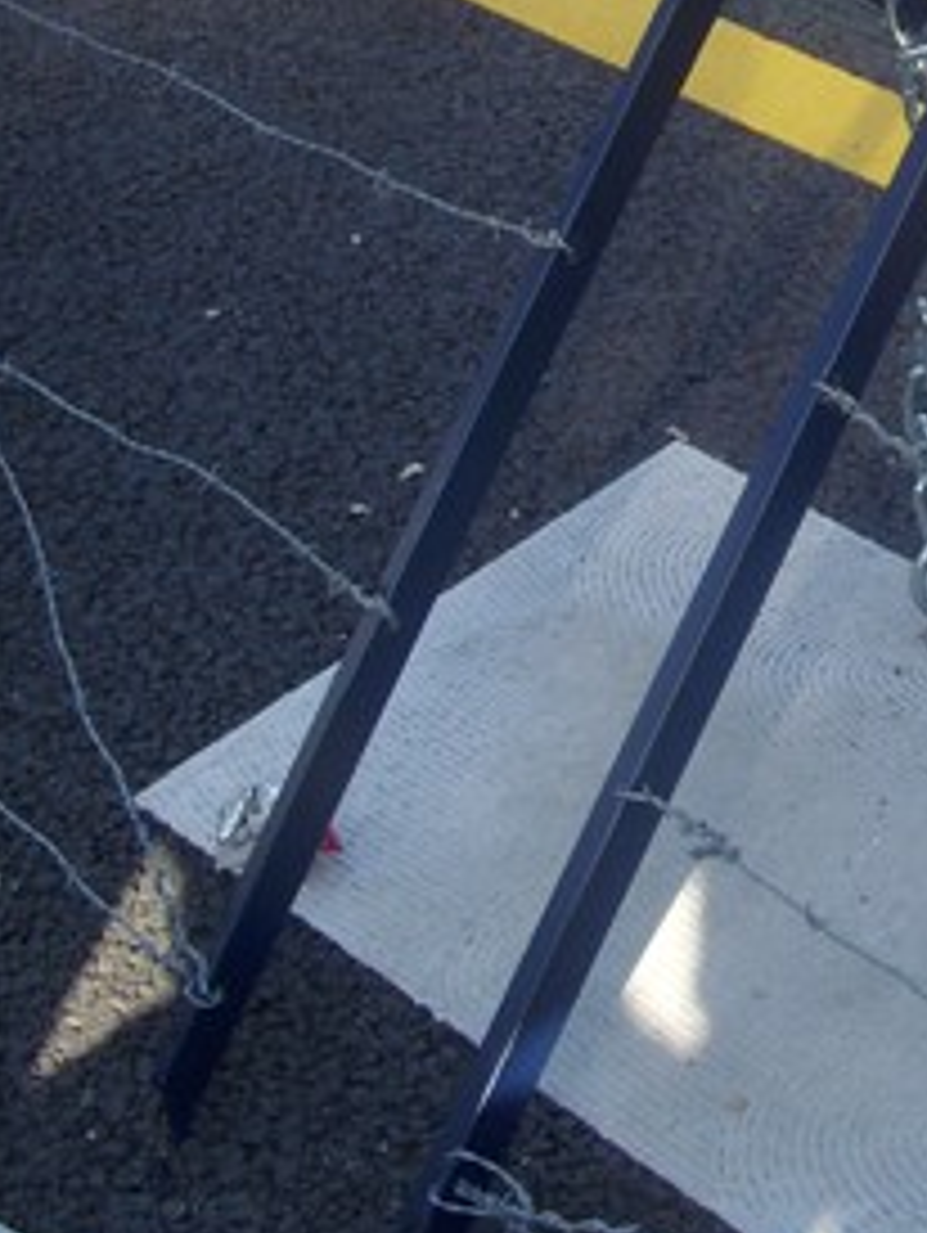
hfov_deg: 17.0
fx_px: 2995
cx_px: 1035
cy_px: 207
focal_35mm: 84
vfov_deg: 22.9
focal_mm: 6
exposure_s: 1/250
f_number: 3.5
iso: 80
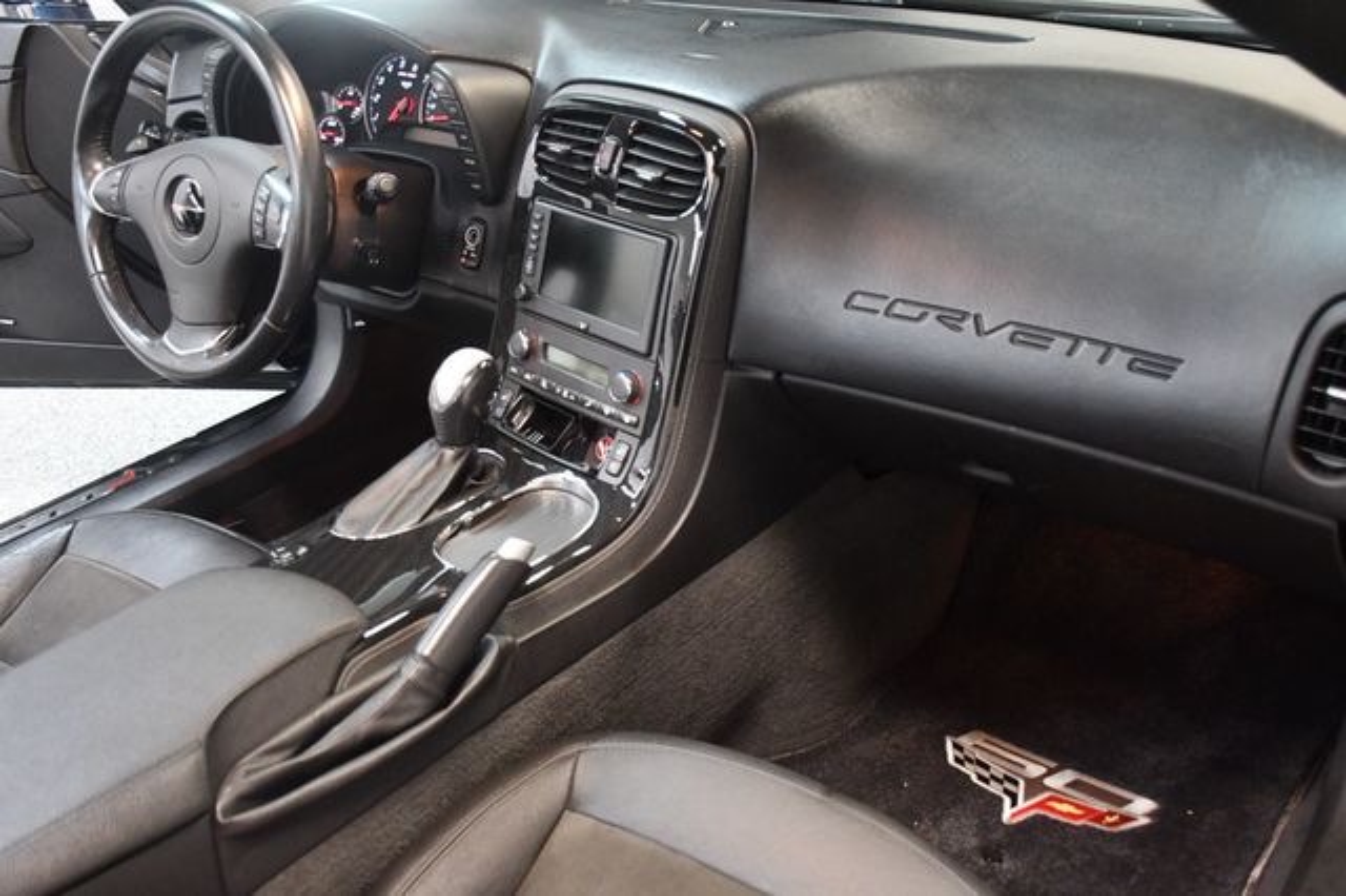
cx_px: 673
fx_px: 1345
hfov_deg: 53.2
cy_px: 448
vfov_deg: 36.8
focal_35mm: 36
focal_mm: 24
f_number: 3.8
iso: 5000
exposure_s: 1/60
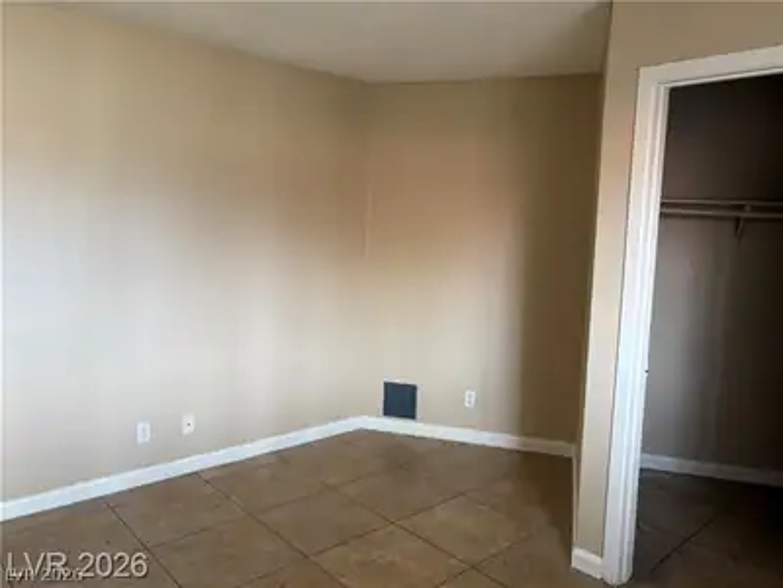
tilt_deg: -5.8
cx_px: 392
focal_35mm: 26
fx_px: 588
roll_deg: -2.9
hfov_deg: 67.3
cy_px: 294
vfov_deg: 53.1
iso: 125
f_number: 1.6
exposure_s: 1/60
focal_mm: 5.96
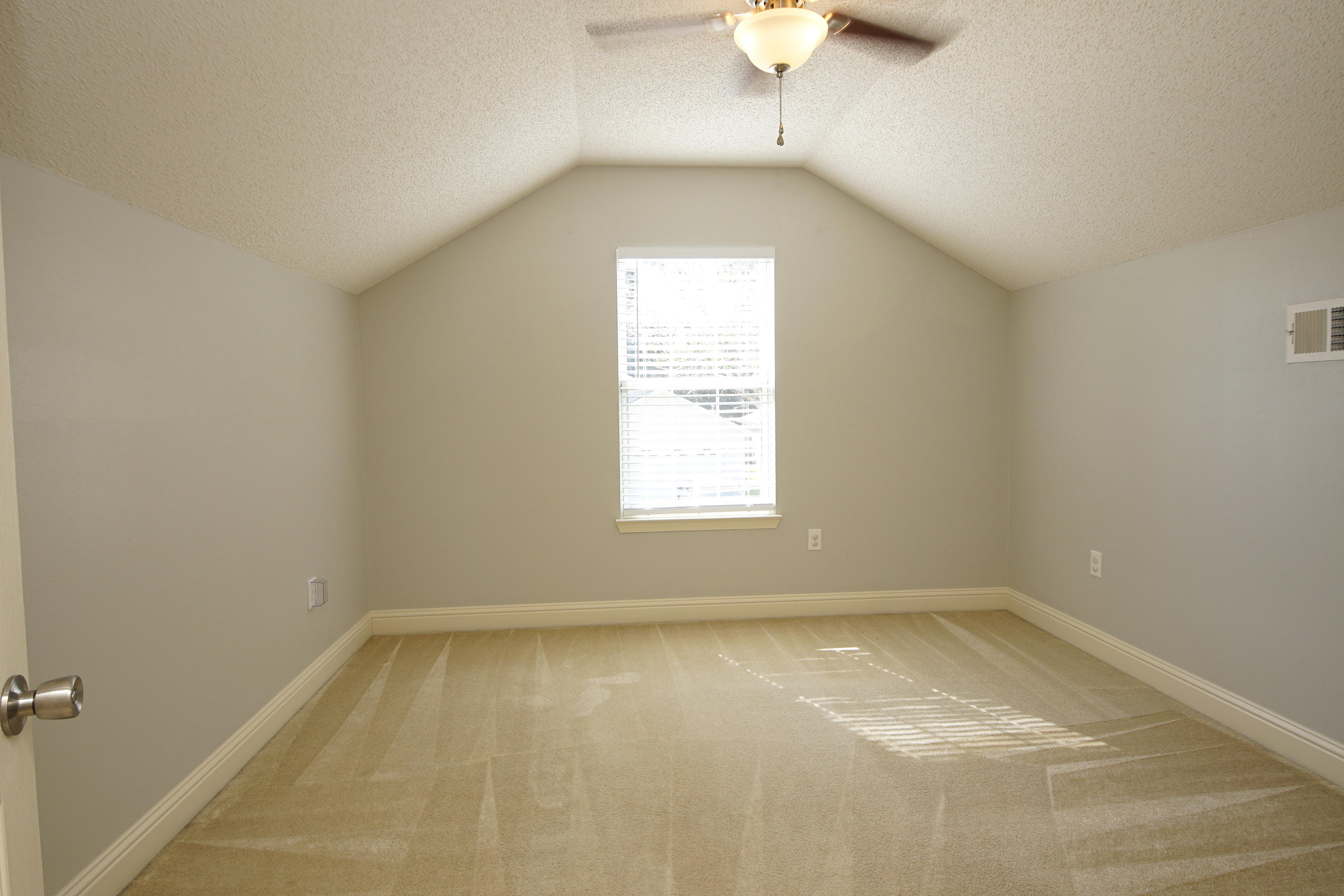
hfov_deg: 90.0
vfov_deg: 67.4
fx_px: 672
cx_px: 672
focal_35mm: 18
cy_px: 448
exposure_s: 1/60
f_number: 4.5
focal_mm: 12
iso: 125
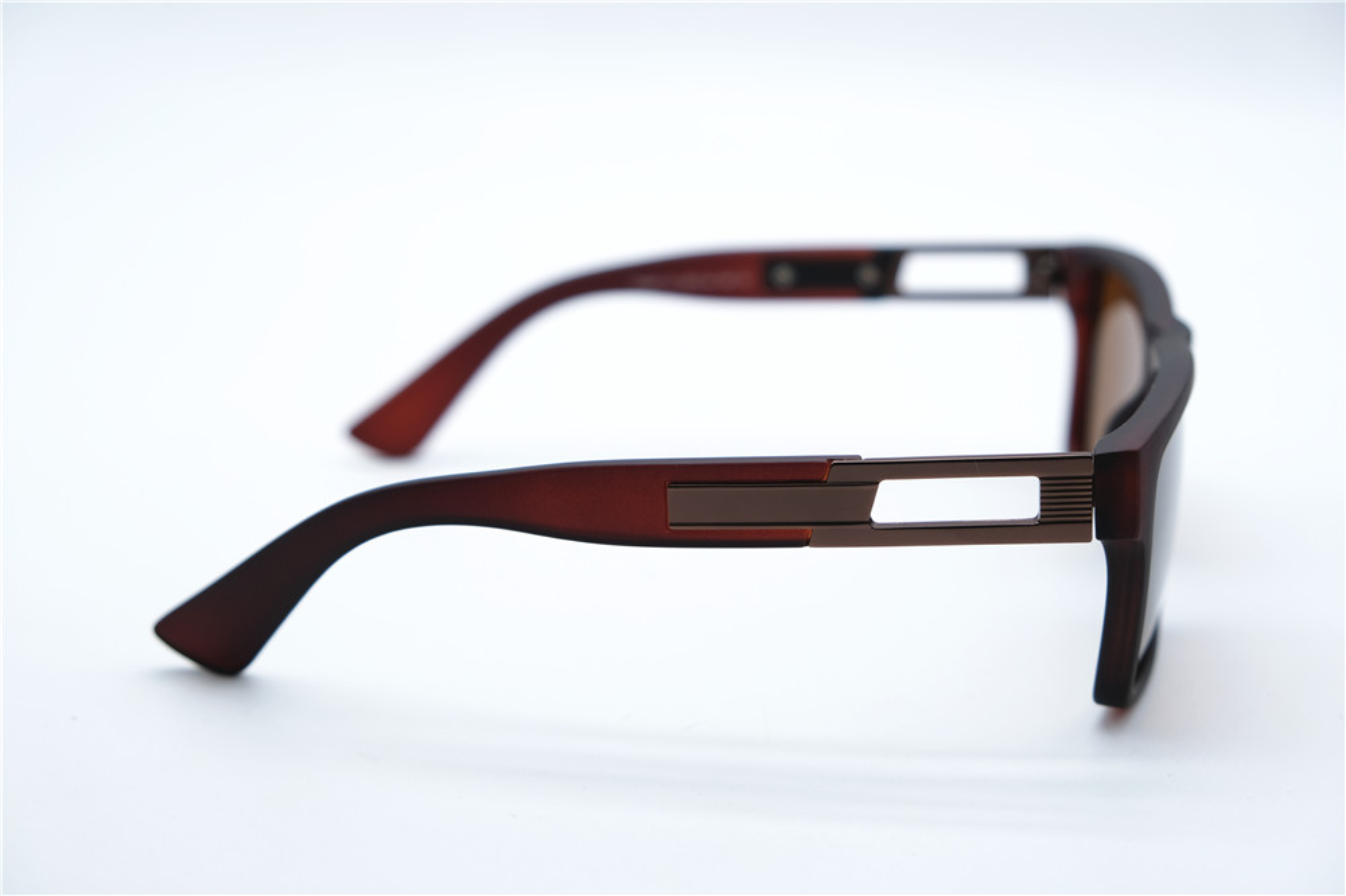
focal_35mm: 59
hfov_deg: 33.9
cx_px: 673
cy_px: 448
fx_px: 2205
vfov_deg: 23.0
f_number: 4.5
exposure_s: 1/240
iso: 160
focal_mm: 39
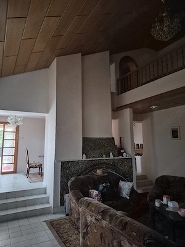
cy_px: 124
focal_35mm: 23
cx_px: 92
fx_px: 164
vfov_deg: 73.9
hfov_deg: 58.9
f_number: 1.8
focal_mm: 5.4
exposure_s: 1/33
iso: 1600
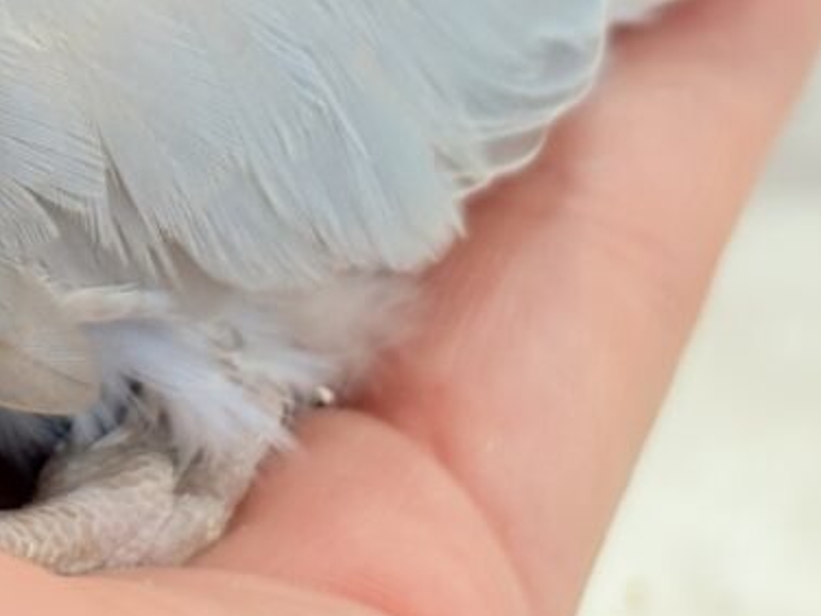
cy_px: -277
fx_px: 3937
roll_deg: -1.0
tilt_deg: -11.2
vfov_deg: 8.8
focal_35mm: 166
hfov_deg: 11.7
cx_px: -124
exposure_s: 1/100
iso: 80
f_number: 1.6
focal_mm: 5.96
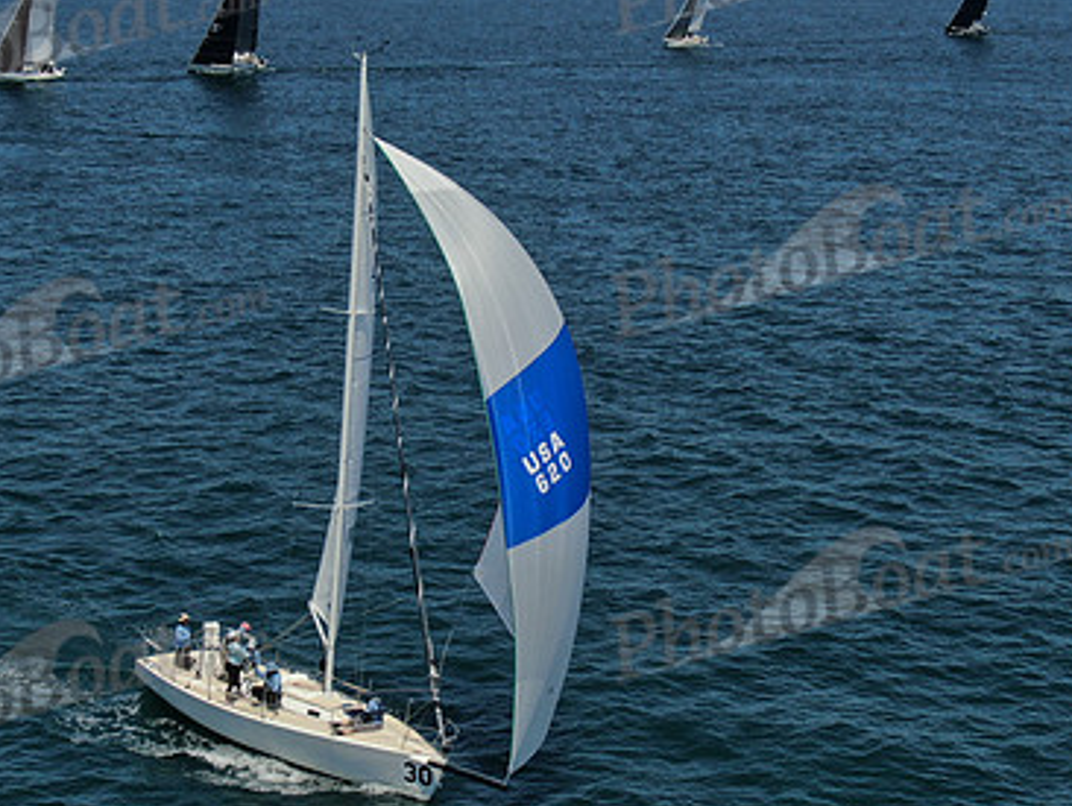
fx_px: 2355
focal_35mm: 76
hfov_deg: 25.6
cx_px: 442
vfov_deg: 19.4
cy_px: 470
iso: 100
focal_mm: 8.6
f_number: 3.8
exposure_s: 1/1600
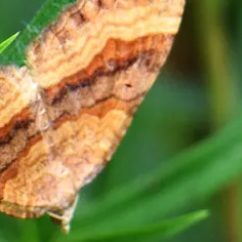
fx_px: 2327
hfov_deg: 5.9
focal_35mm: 294
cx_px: -13
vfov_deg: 6.0
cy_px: 87
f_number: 7.1
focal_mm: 85
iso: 400
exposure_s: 1/200
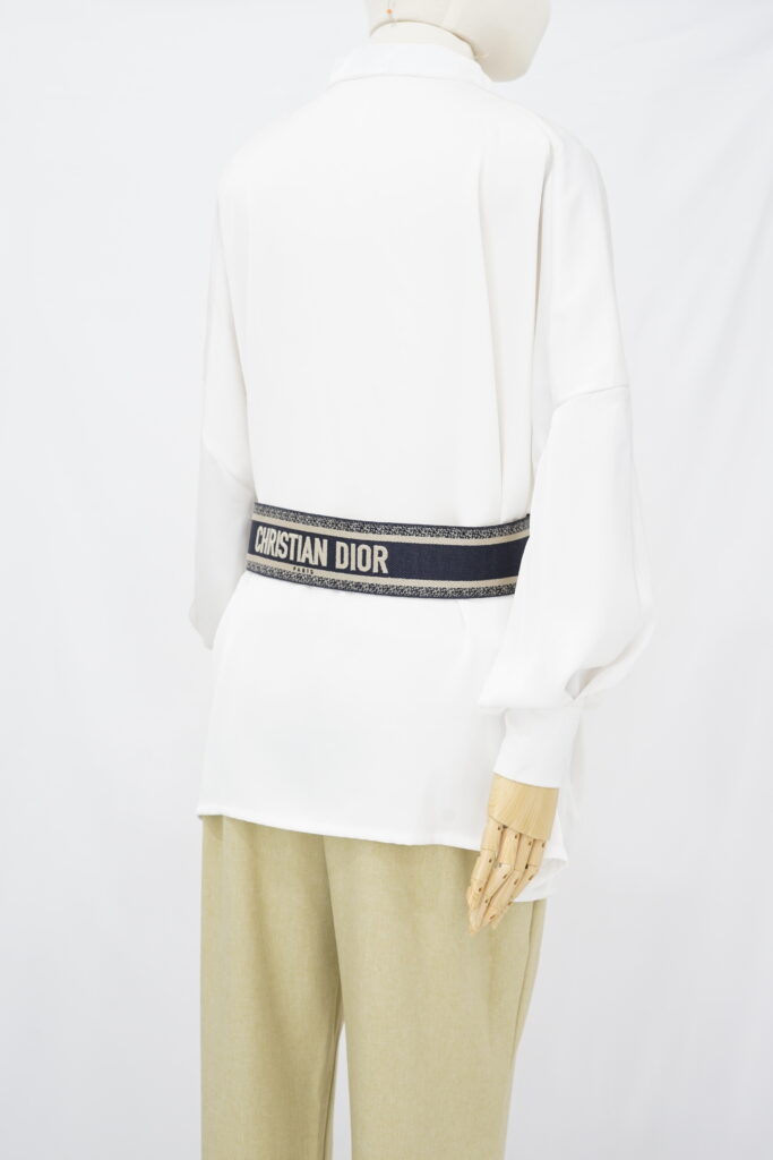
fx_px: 1610
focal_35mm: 50
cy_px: 580
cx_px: 386
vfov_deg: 39.6
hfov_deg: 27.0
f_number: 6.3
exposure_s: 1/8
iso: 640
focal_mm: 50
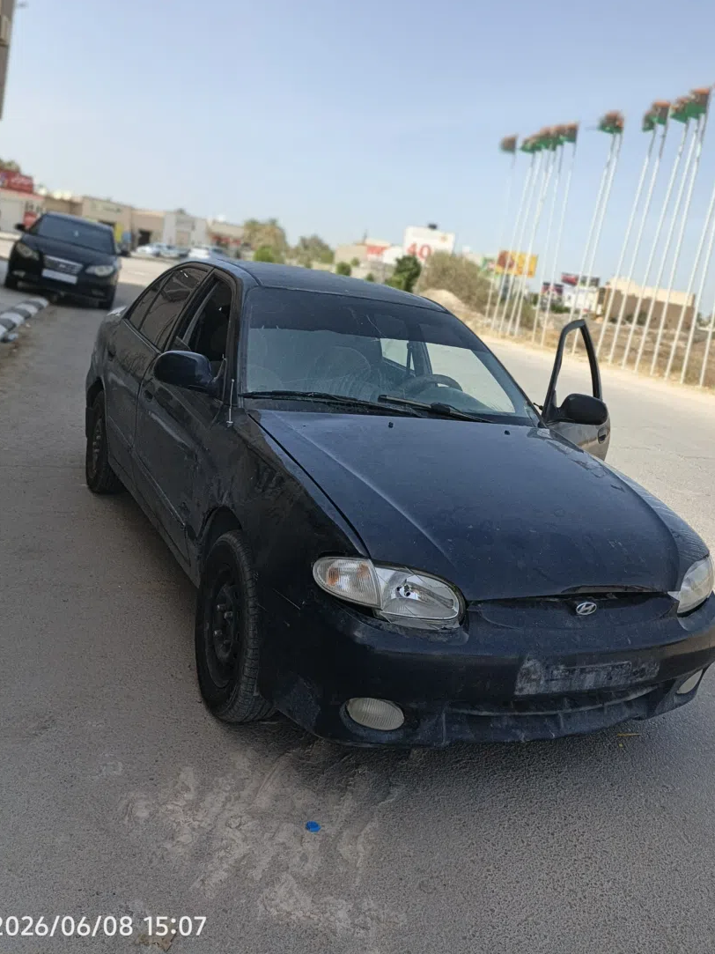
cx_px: 406
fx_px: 799
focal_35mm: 29
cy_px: 372
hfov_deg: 48.1
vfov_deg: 61.0
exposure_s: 1/559
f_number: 1.79
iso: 71
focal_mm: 4.71
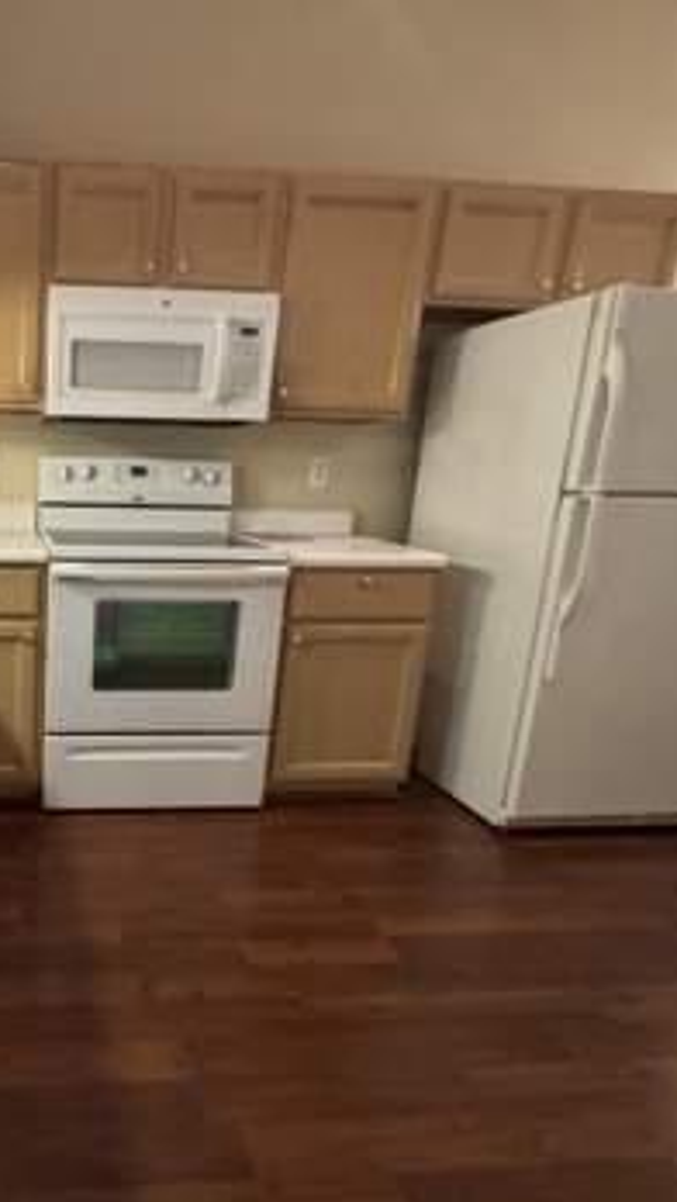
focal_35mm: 21
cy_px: 617
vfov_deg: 83.8
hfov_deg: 46.9
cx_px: 38
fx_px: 670
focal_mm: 2.22
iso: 640
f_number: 2.2
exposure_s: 1/60
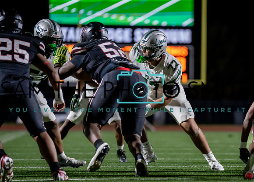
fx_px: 1977
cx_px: 177
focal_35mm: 274
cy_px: 110
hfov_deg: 7.3
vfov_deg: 5.2
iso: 3200
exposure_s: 1/1250
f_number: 2.8
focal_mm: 200
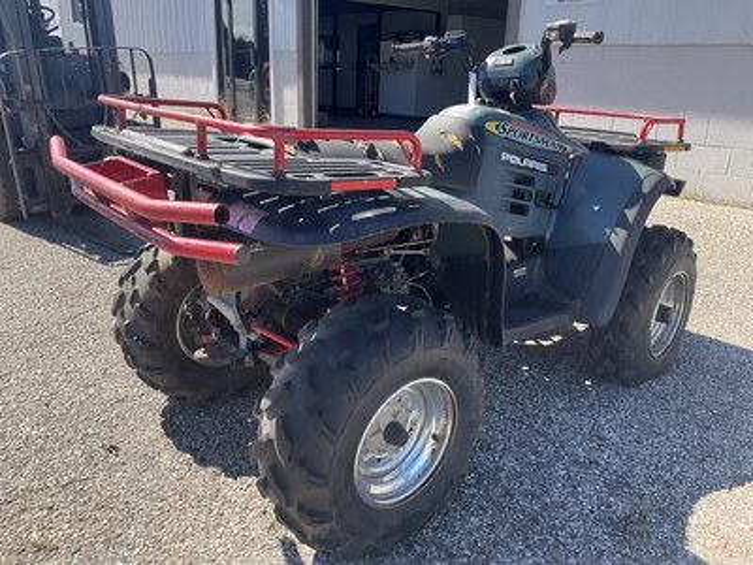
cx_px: 376
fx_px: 631
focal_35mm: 29
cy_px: 282
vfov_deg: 48.2
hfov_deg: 61.7
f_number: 1.8
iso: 25
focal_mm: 3
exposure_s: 1/509
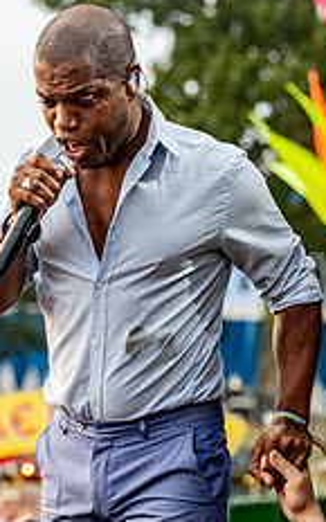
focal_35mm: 221
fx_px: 3142
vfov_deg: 9.5
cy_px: 425
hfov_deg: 5.9
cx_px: 138
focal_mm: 112
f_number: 4.5
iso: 1100
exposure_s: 1/500
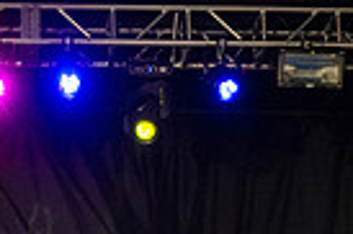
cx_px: 39
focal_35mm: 113
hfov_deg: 17.9
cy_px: 492
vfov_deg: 10.9
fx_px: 1107
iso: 4000
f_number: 2.8
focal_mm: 26
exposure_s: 1/1250
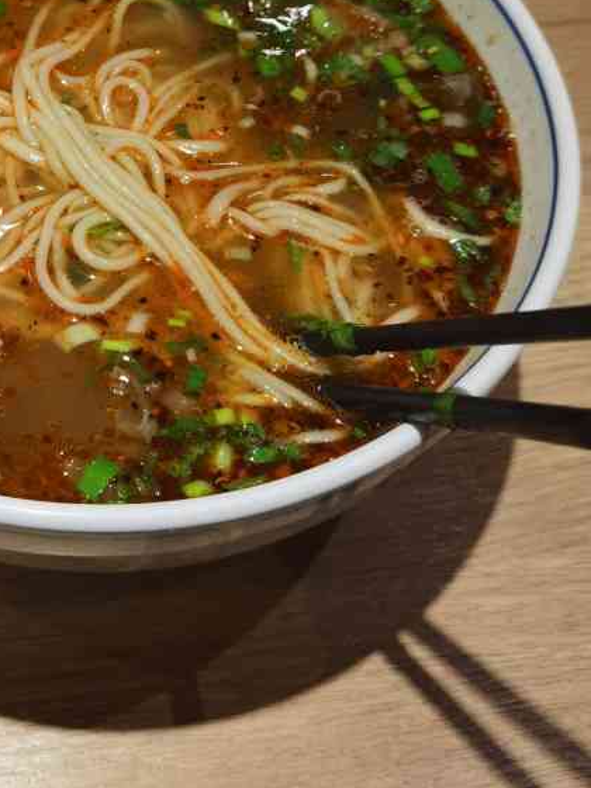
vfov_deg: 34.0
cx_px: 104
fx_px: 1252
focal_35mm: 55
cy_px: 165
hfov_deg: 26.0
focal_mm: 6.71
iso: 160
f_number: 1.9
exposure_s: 1/435
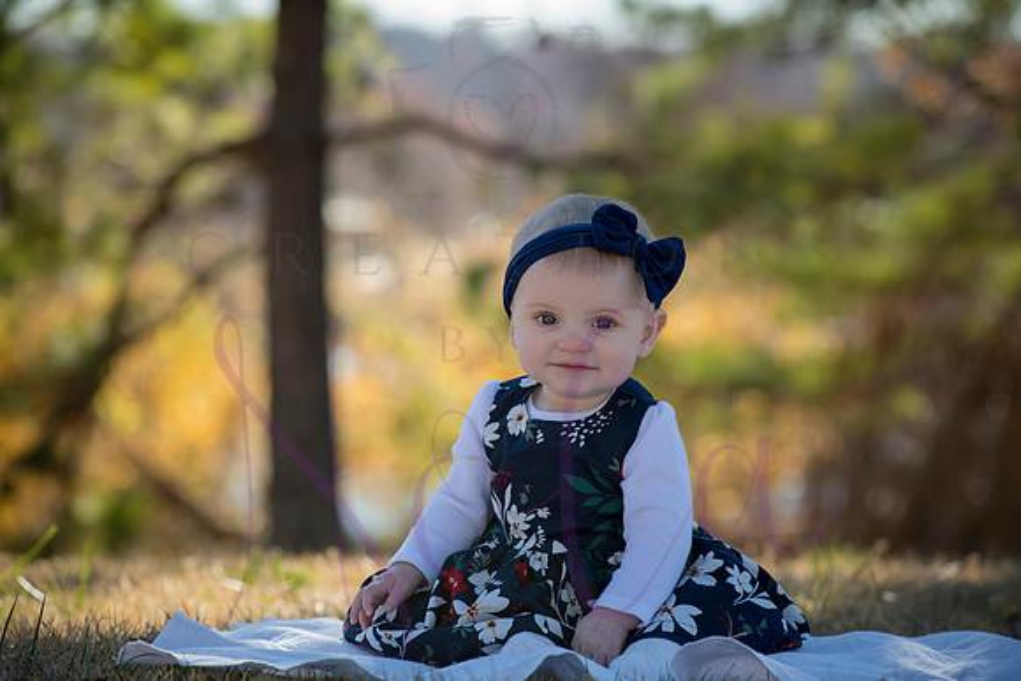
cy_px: 340
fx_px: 4113
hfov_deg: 14.2
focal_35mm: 145
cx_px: 510
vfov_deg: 9.5
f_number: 5.6
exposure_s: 1/640
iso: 400
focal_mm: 145
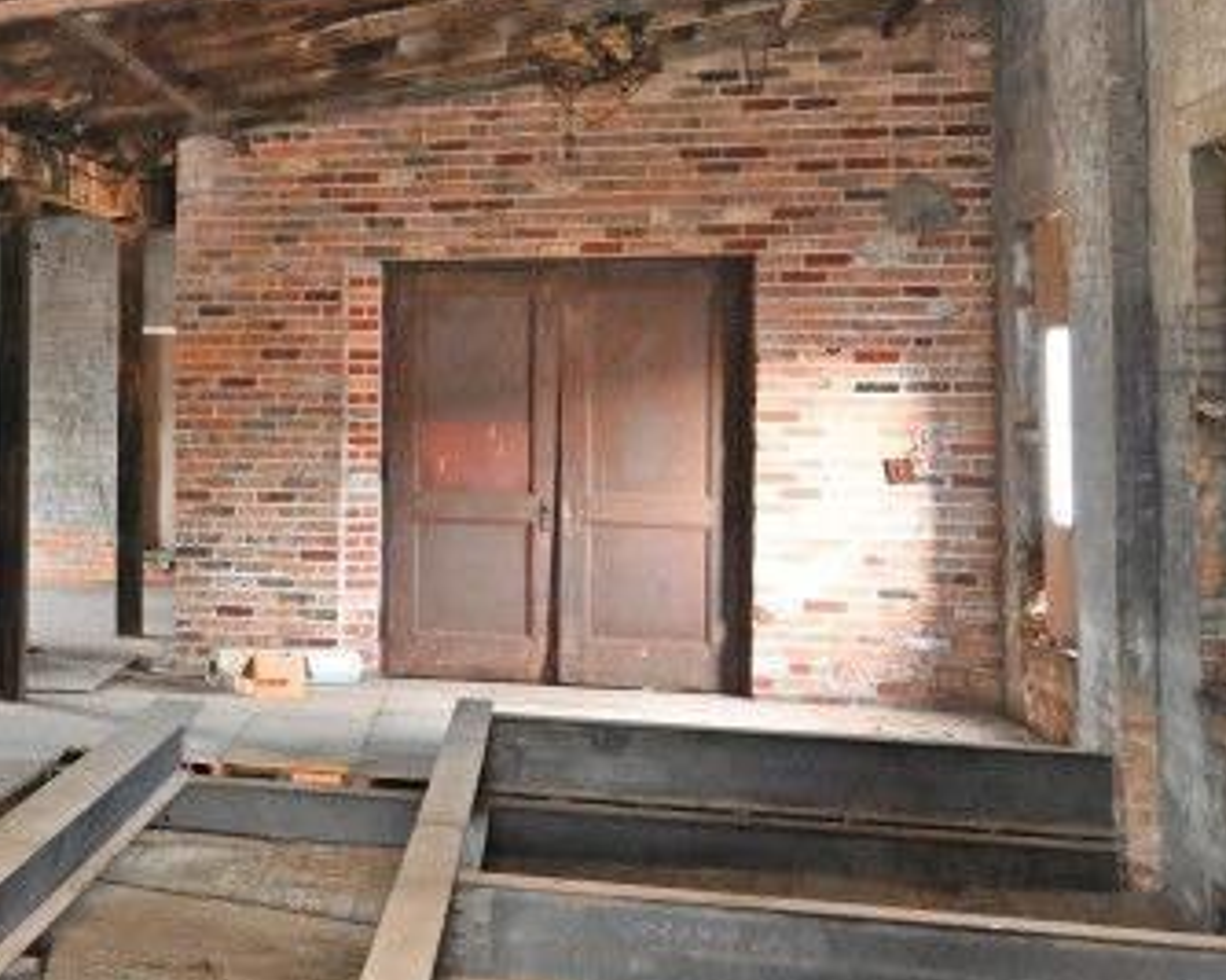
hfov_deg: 27.0
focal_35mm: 59
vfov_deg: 25.7
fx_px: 2140
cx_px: -363
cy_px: 378
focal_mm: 14
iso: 3600
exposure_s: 1/60
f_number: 4
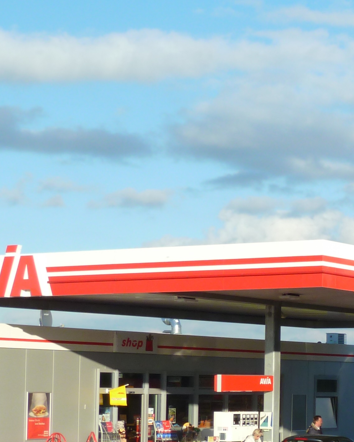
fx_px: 1506
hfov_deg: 12.8
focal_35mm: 115
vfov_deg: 16.6
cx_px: 522
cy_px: 339
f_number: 3.7
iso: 80
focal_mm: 6.9
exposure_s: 1/400
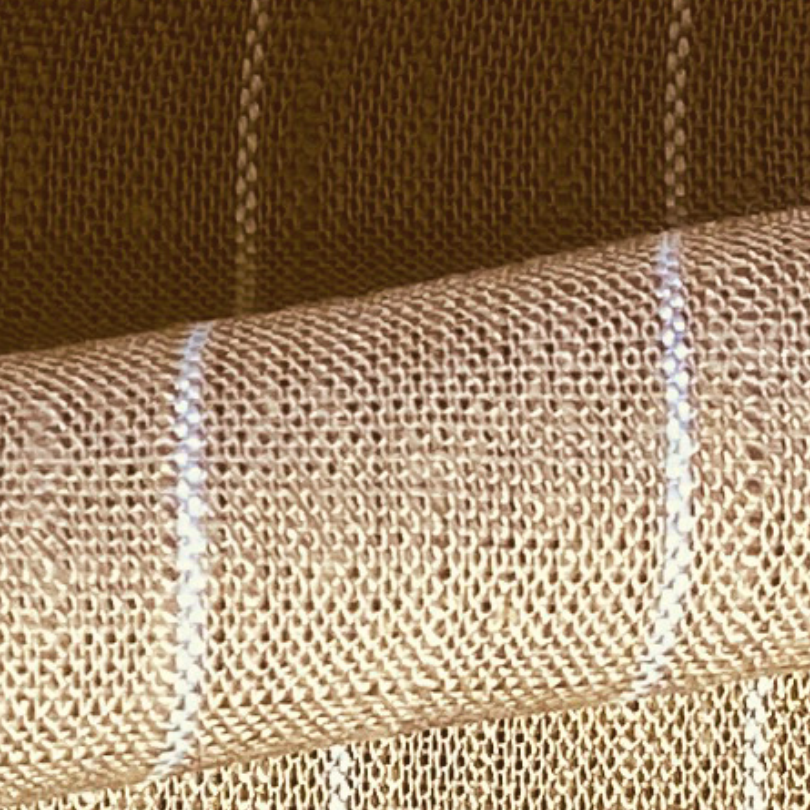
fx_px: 5507
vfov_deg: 8.2
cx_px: -1331
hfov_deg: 7.7
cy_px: -420
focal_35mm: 208
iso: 80
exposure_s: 1/100
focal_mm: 4.25
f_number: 1.8
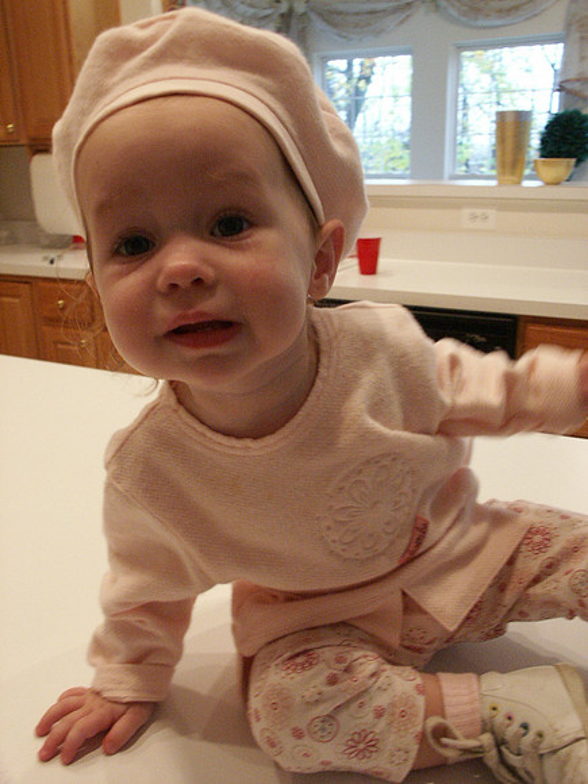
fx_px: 747
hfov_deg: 42.9
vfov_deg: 55.4
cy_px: 392
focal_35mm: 33
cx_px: 294
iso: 400
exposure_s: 1/60
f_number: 3.5
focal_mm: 8.51
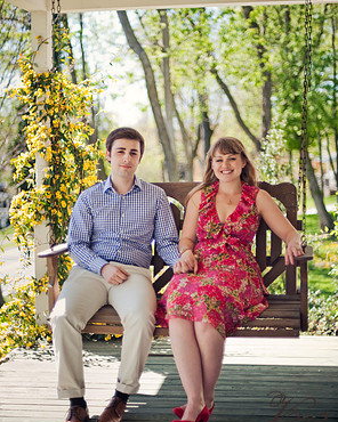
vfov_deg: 33.0
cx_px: 170
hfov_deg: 26.7
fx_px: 713
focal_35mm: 57
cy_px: 210
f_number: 1.4
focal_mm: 50
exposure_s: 1/1600
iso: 200
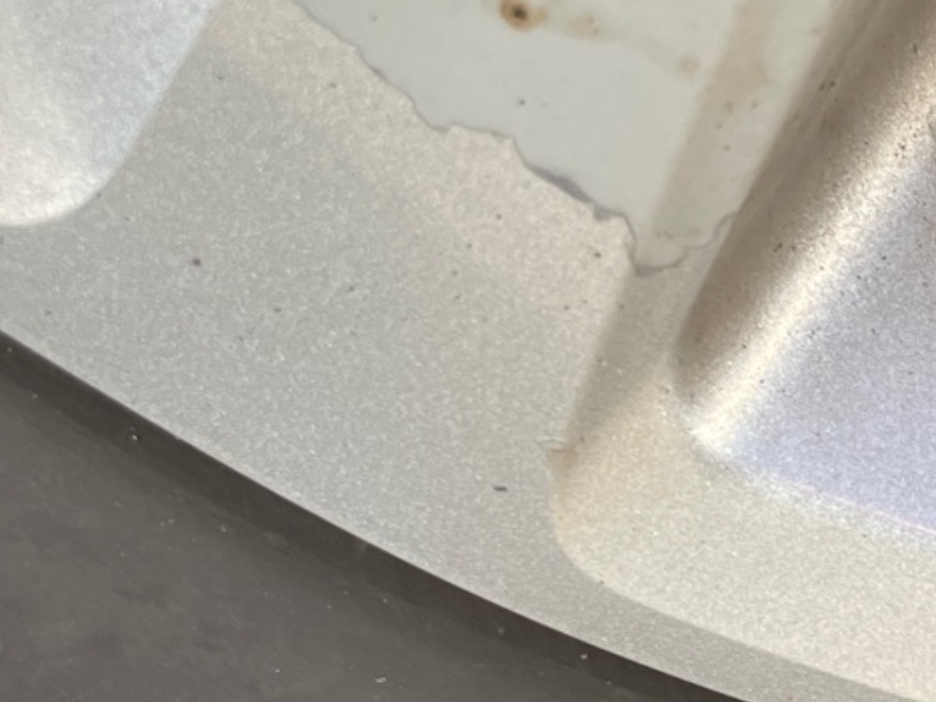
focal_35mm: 88
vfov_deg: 16.1
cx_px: 1258
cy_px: 860
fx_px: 2379
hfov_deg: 20.2
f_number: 1.6
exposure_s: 1/294
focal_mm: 4.2
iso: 32
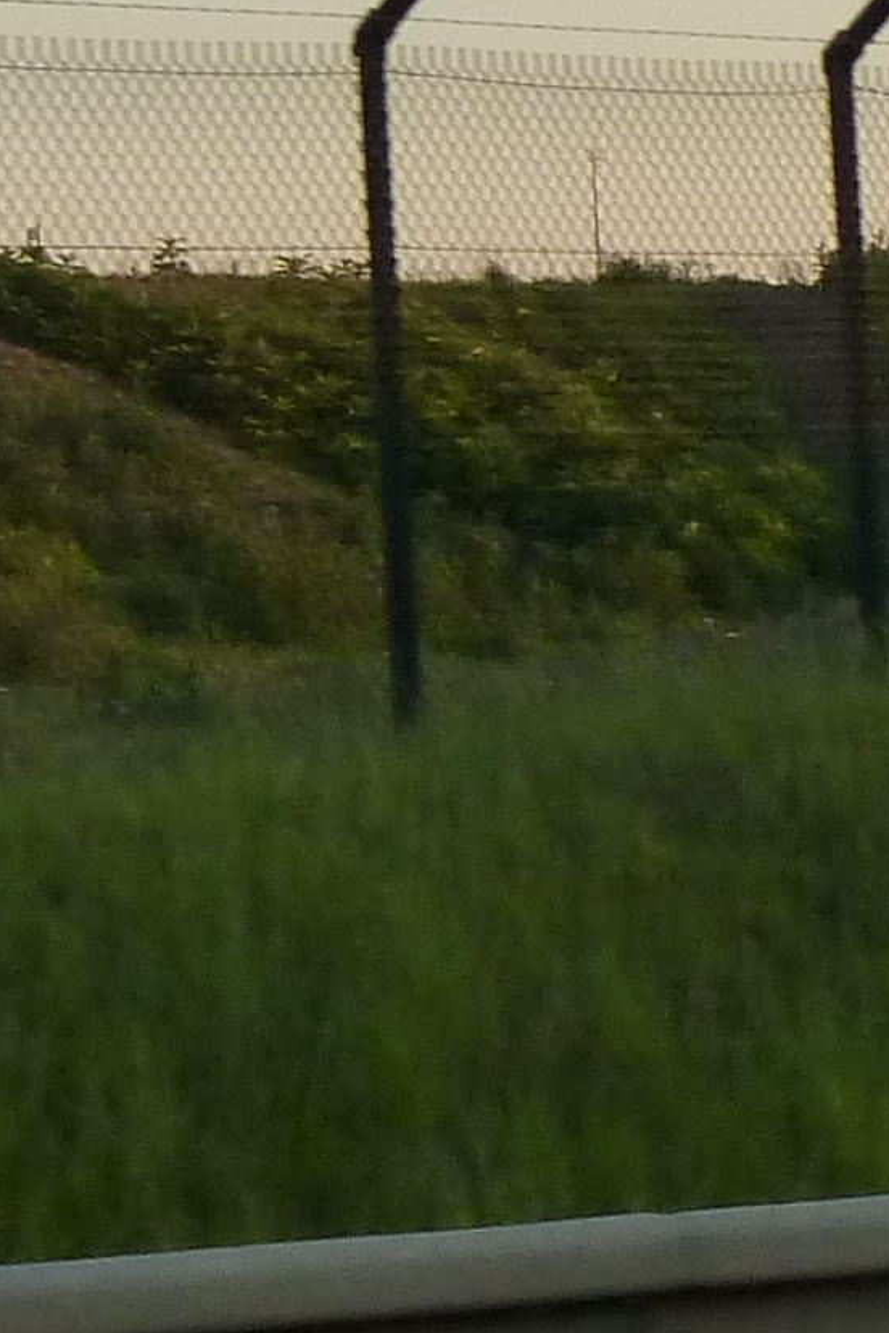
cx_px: -1706
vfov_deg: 10.1
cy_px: -269
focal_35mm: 201
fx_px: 7445
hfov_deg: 6.3
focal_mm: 6.5
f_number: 4
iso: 250
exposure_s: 1/250
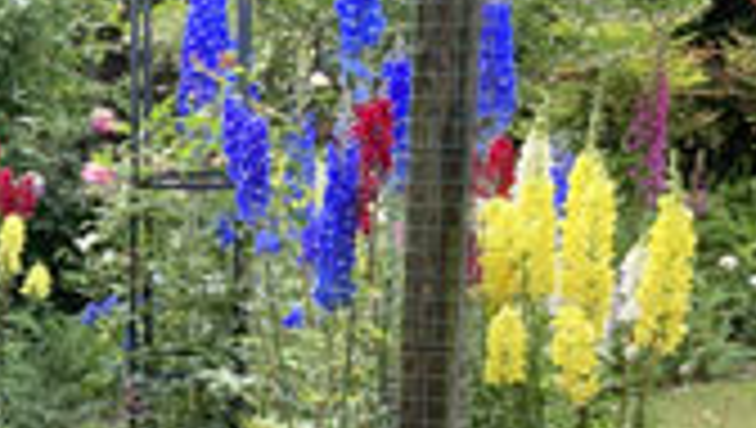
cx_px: -207
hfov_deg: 22.1
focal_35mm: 87
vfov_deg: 13.9
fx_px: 1746
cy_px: 275
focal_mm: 3.99
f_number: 1.8
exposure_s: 1/169
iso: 20
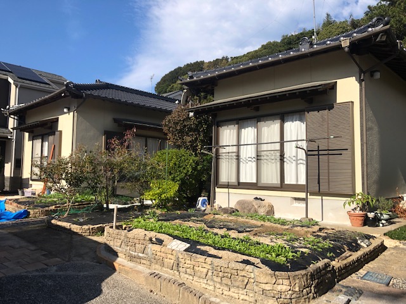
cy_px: 152
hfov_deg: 63.4
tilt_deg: +2.6
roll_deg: +0.2
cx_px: 203
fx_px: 328
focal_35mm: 28
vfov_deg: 49.7
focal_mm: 3.99
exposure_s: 1/3472
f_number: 1.8
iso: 20
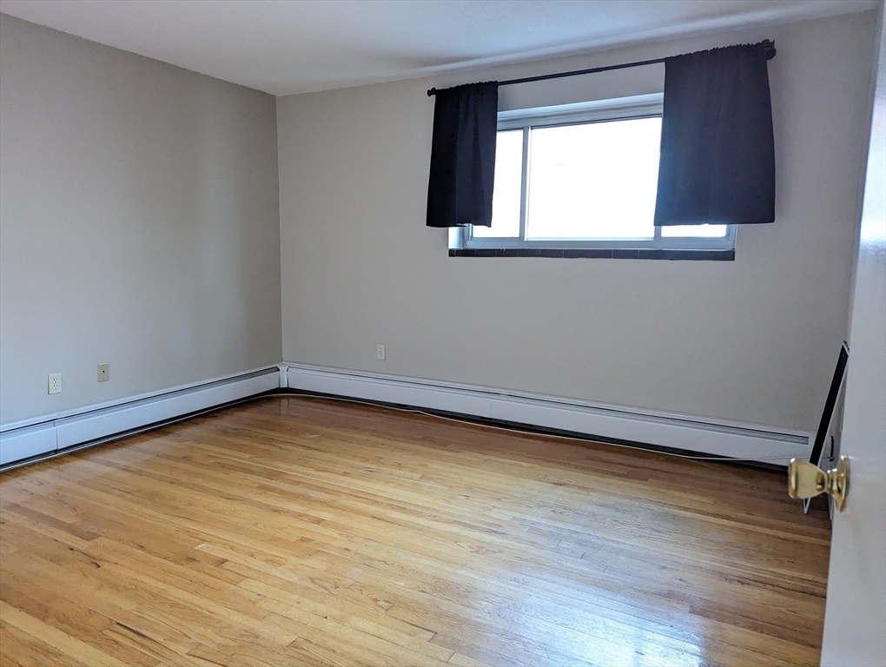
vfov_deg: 56.9
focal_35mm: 24
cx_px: 443
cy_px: 334
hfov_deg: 71.5
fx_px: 615
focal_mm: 6.81
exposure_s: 1/90
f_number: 1.85
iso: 3112
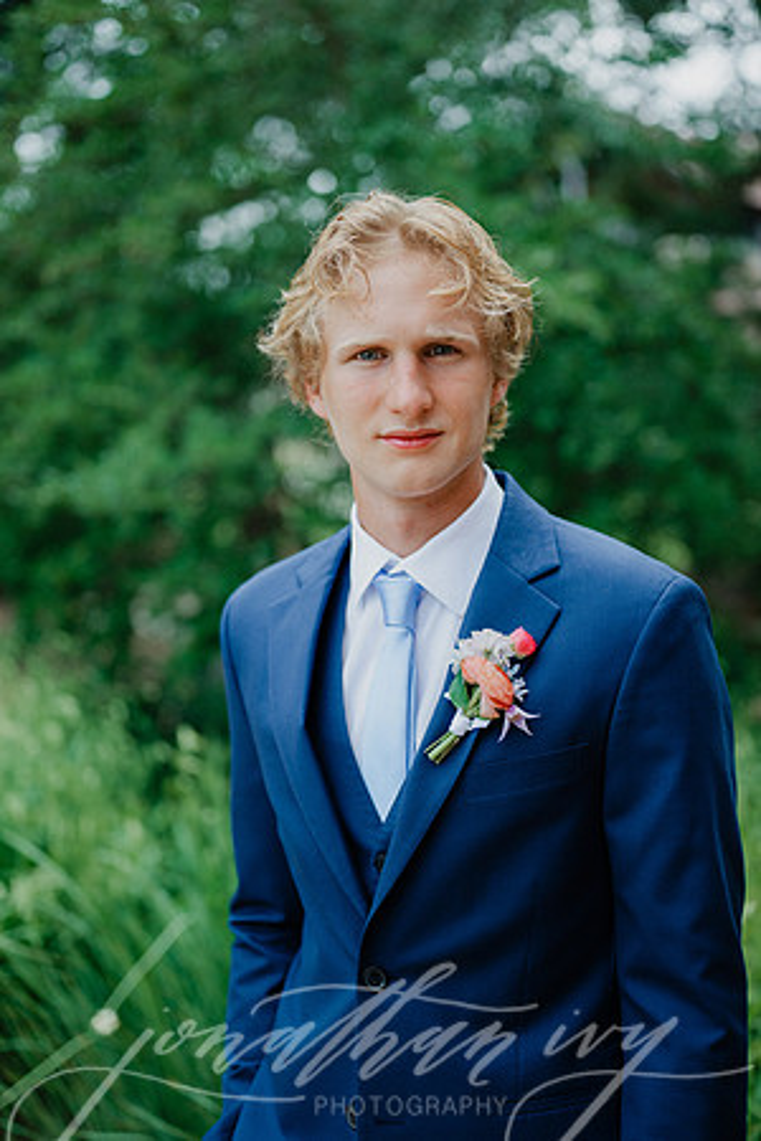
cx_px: 380
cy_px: 570
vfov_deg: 39.6
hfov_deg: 27.0
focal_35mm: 50
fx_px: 1585
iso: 160
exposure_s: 1/1600
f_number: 2
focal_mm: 50
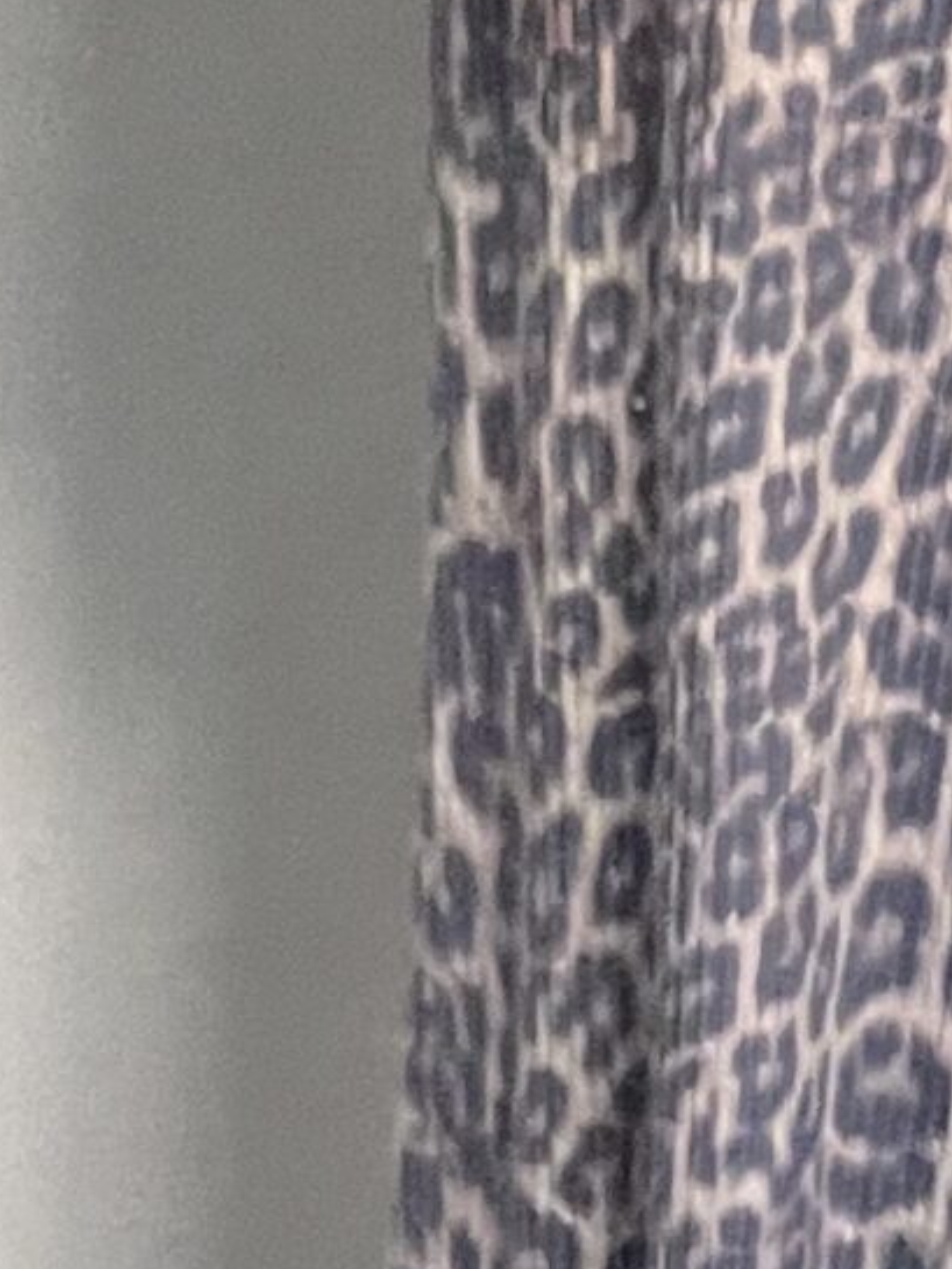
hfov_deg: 10.3
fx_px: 5168
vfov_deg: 13.8
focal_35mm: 141
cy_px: 47
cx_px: 1213
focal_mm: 2.71
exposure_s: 1/57
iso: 400
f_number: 2.2
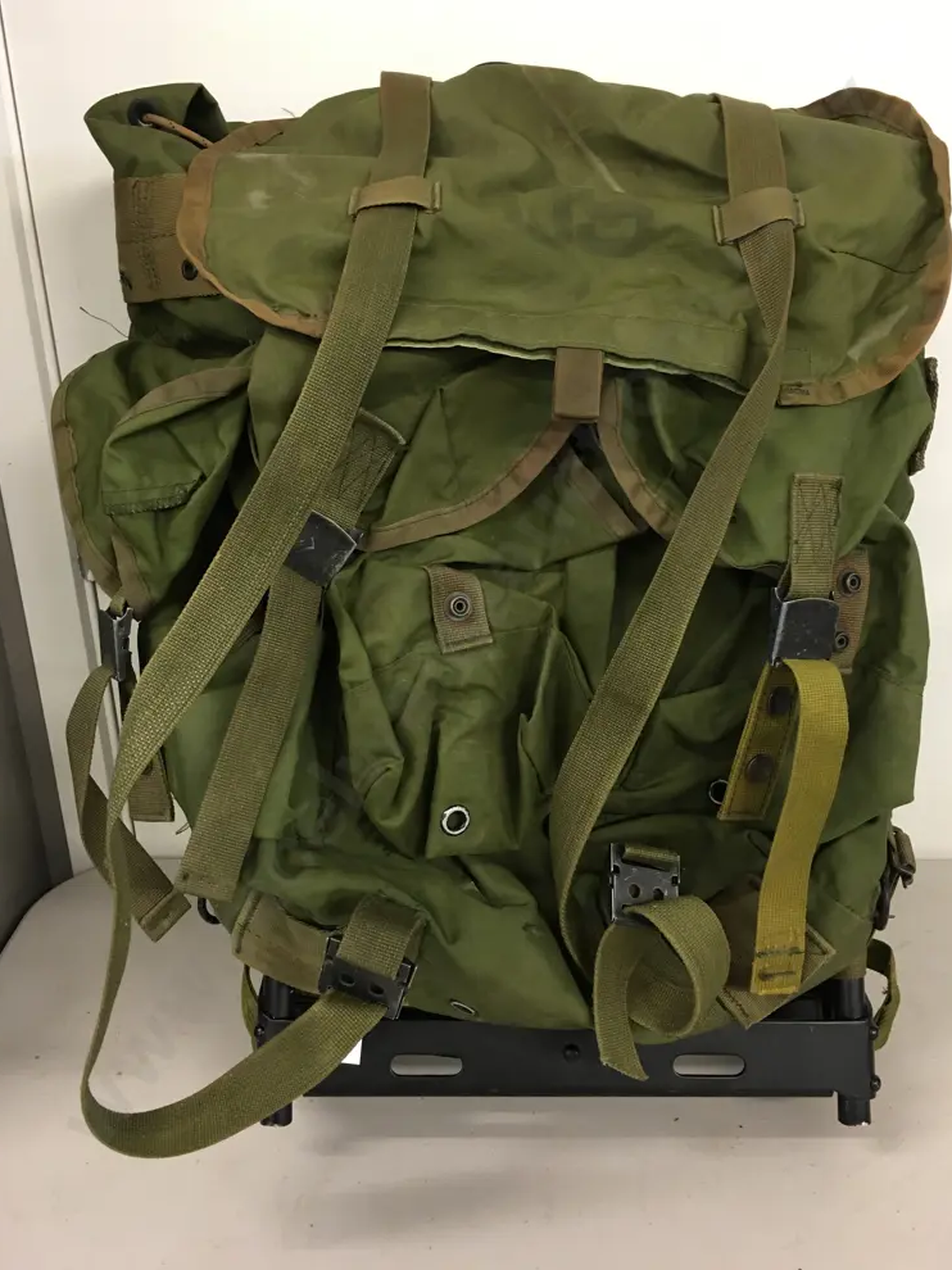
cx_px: 475
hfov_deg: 46.8
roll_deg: +0.5
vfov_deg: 60.0
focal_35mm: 30
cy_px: 616
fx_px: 1101
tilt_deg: -21.7
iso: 80
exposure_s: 1/17
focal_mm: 4.15
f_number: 2.2
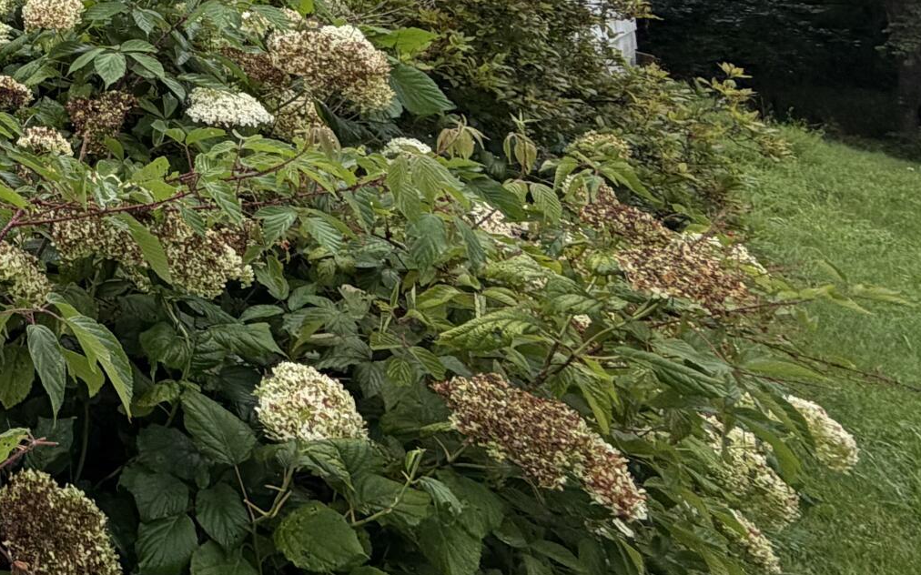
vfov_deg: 25.0
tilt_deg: +5.6
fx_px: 1104
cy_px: -187
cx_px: -356
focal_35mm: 44
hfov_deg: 31.3
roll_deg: -1.4
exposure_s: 1/564
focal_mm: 2.22
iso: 40
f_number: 2.2
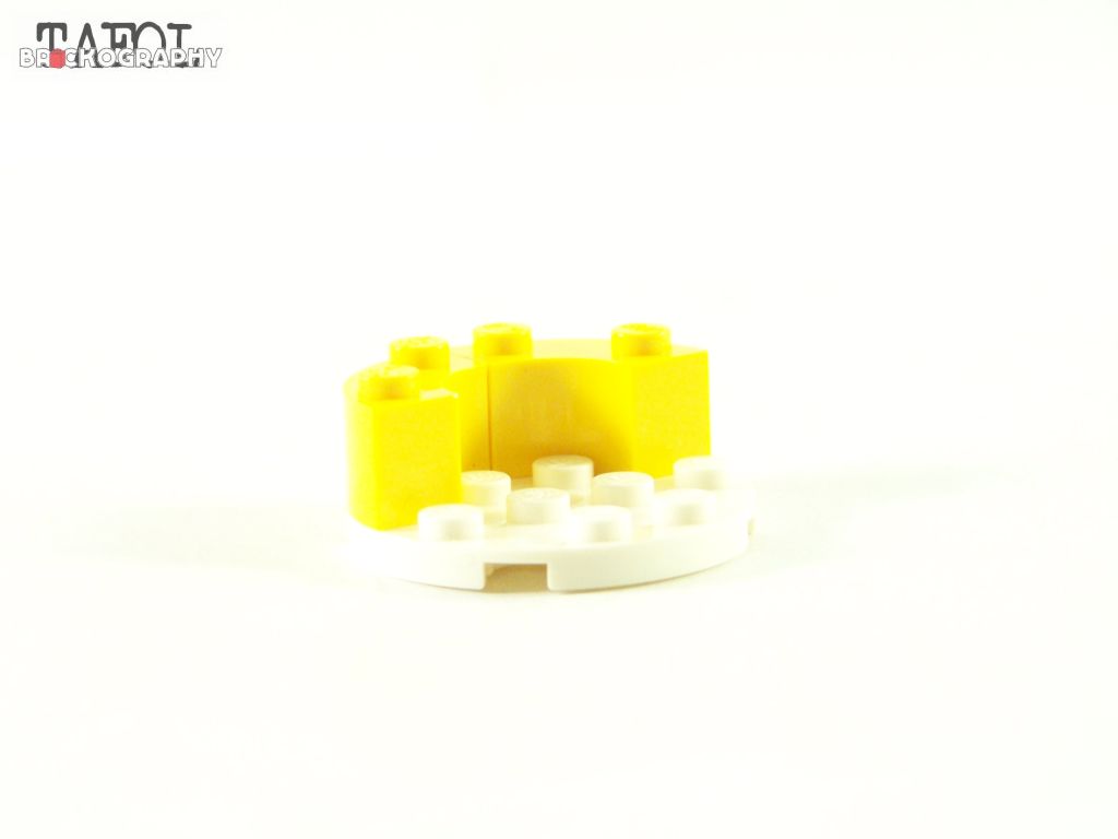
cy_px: 420
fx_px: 4134
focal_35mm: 128
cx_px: 559
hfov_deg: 15.4
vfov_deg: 11.6
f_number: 3.6
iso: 400
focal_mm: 21.2
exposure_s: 1/60
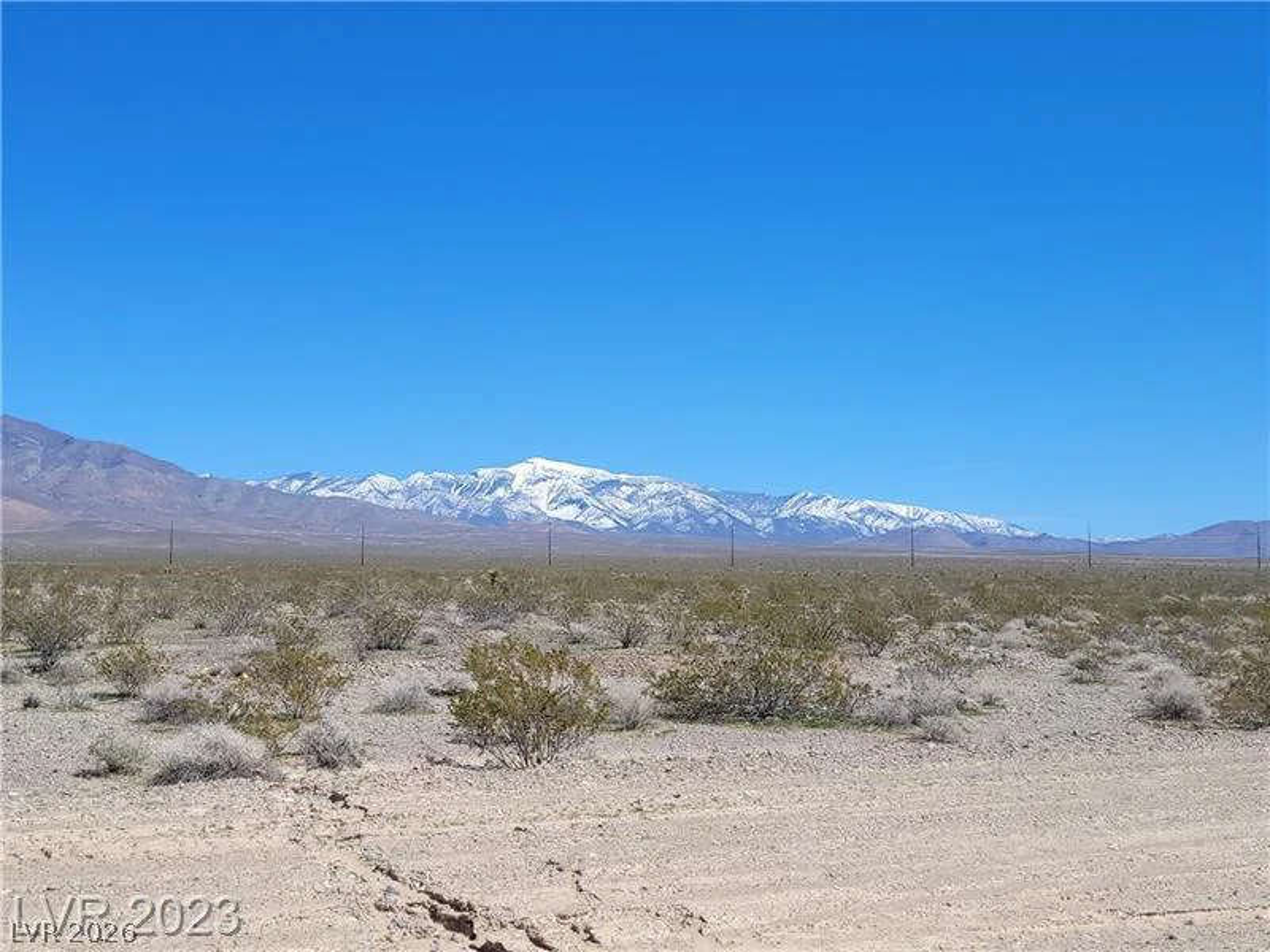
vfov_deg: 53.1
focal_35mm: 26
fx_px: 954
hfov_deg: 67.3
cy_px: 476
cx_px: 635
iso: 40
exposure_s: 1/3427
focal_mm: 5.4
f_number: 1.8
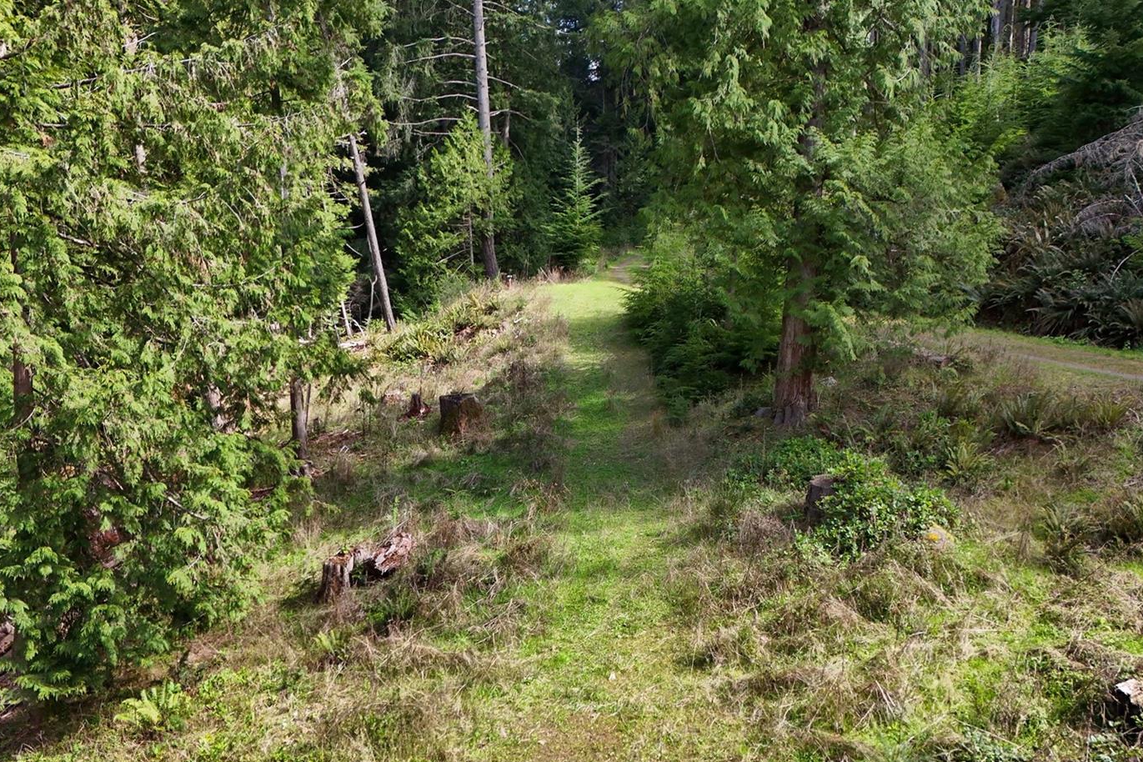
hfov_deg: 54.4
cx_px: 577
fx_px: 1111
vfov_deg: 37.9
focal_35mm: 35
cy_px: 377
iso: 100
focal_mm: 20
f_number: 1.8
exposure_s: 1/3200
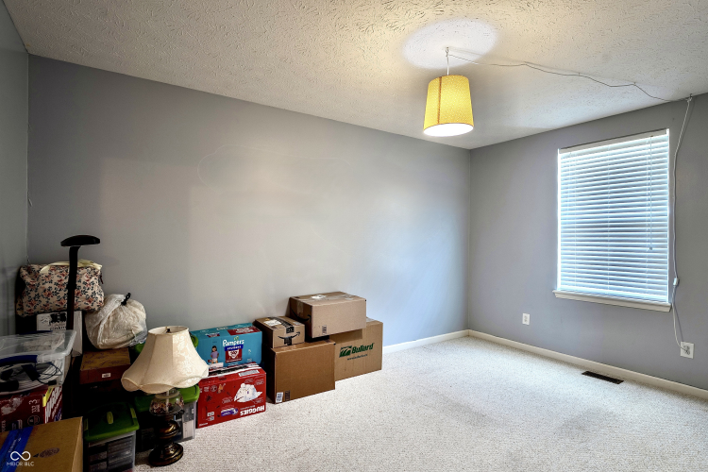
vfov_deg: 72.1
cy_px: 236
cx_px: 354
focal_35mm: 16
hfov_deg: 95.0
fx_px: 324
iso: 200
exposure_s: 1/60
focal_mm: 16.5
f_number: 7.1
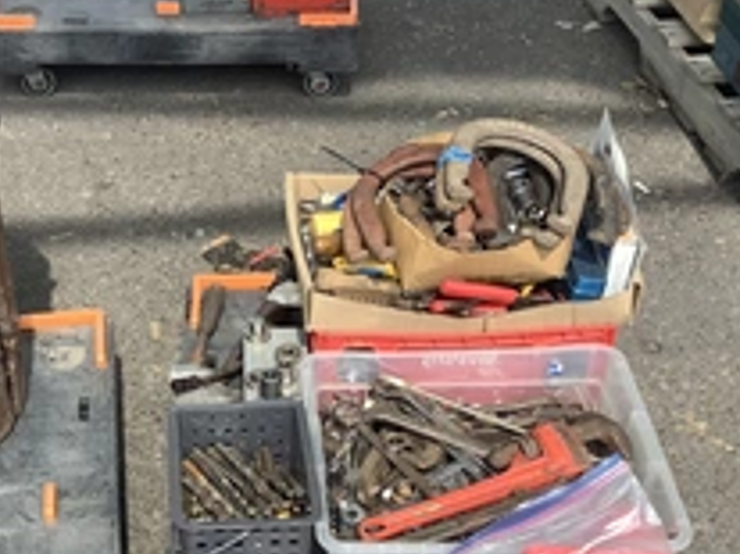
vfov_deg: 24.3
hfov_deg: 31.3
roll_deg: +5.1
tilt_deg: -41.9
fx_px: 1282
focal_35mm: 60
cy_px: 368
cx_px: 143
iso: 25
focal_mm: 3.3
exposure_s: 1/429
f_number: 2.4
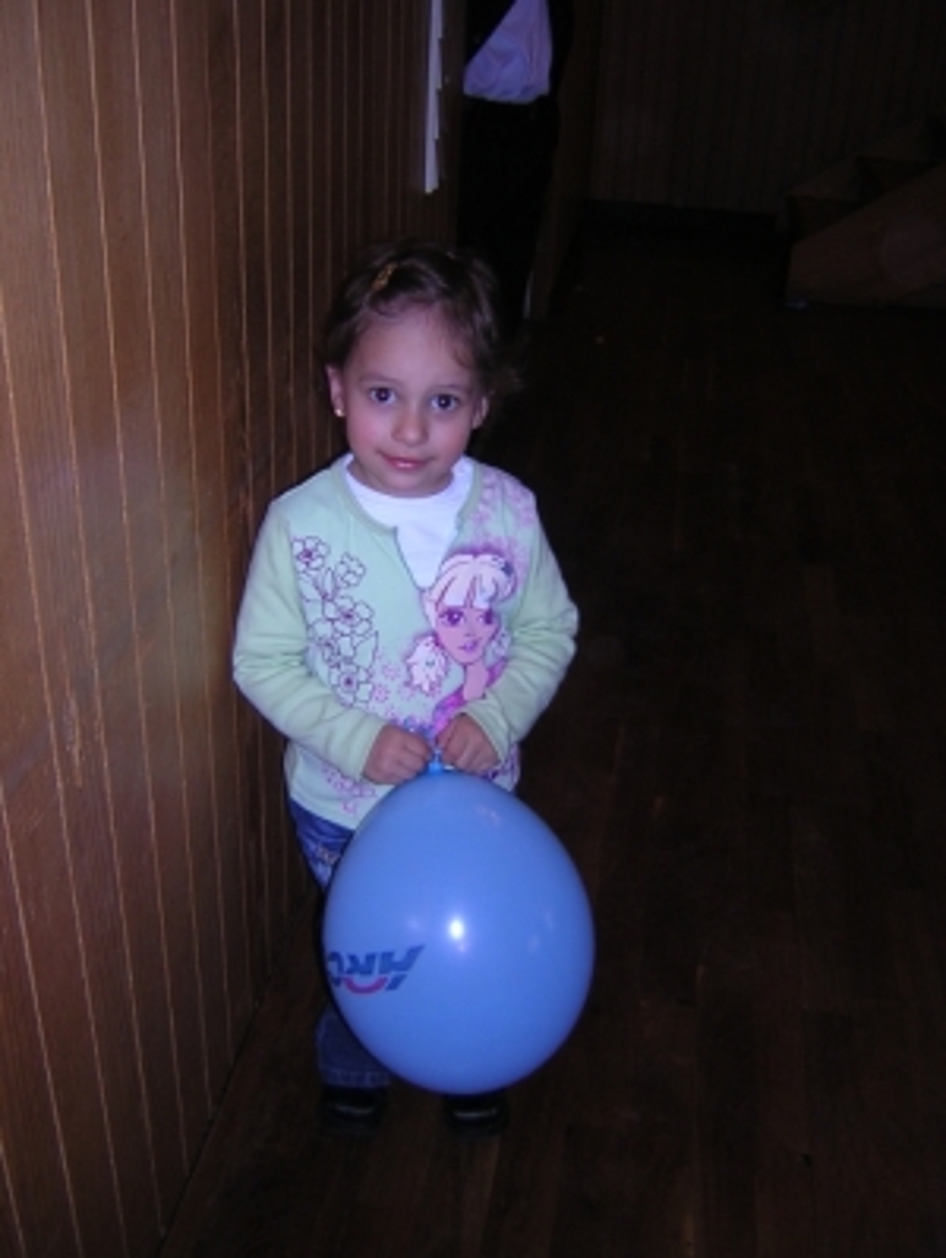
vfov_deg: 51.3
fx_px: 1310
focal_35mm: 36
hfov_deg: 39.7
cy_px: 629
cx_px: 473
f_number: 2.6
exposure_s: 1/60.1
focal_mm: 4.7
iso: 100
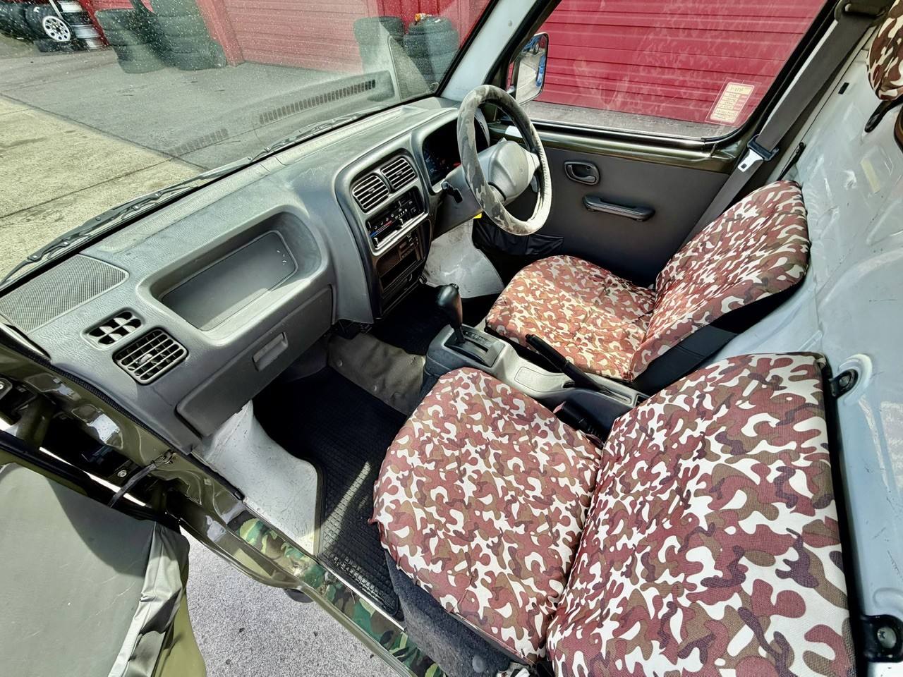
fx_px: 365
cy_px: 338
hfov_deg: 102.1
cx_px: 452
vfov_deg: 85.7
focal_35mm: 14
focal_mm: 2.22
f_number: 2.2
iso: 40
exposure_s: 1/178
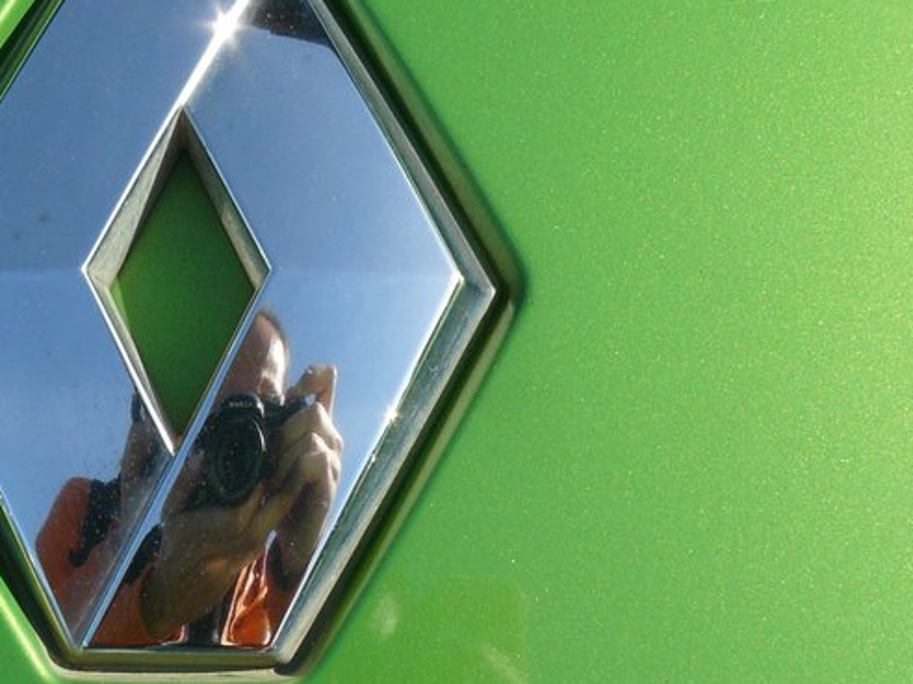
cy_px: 471
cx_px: 193
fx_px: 1978
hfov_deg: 25.6
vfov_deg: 19.6
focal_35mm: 75
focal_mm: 6
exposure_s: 1/250
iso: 100
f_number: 5.6
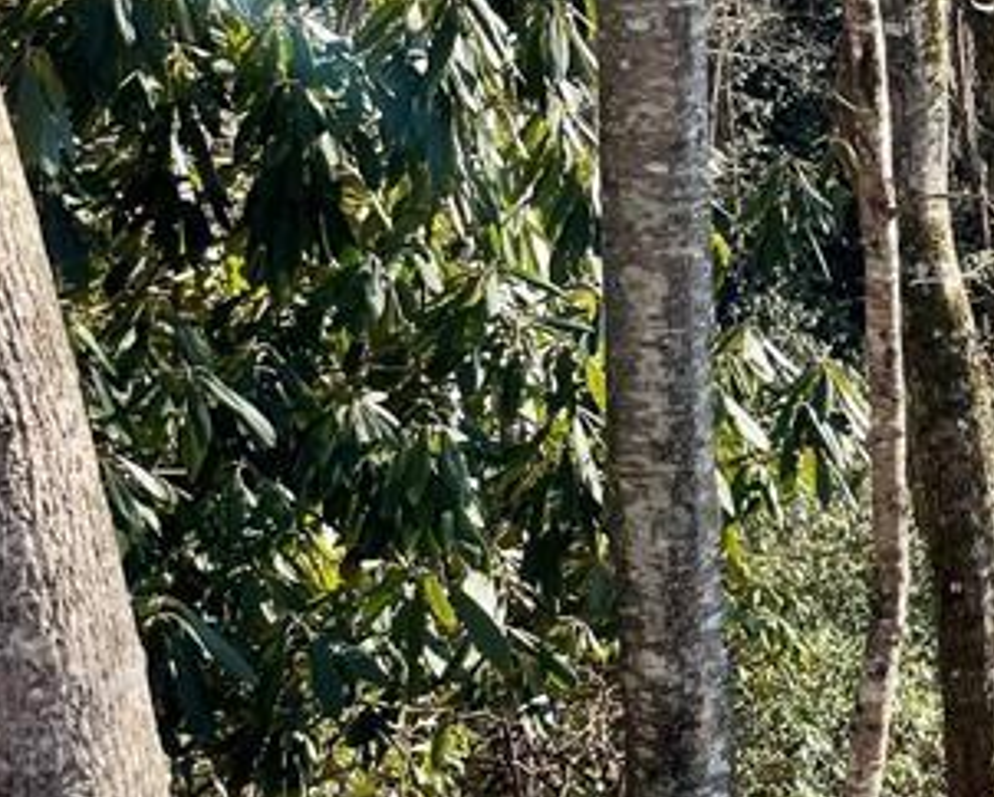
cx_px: 1537
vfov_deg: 17.9
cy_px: 356
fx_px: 2532
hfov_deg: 19.2
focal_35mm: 86
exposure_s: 1/504
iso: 32
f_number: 1.6
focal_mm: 4.2
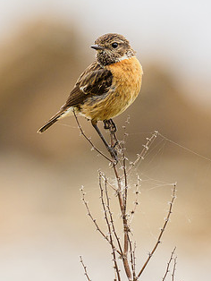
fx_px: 11022
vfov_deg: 1.5
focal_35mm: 1358
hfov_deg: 1.1
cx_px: 64
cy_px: 76
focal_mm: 300
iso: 640
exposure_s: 1/640
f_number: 4.5
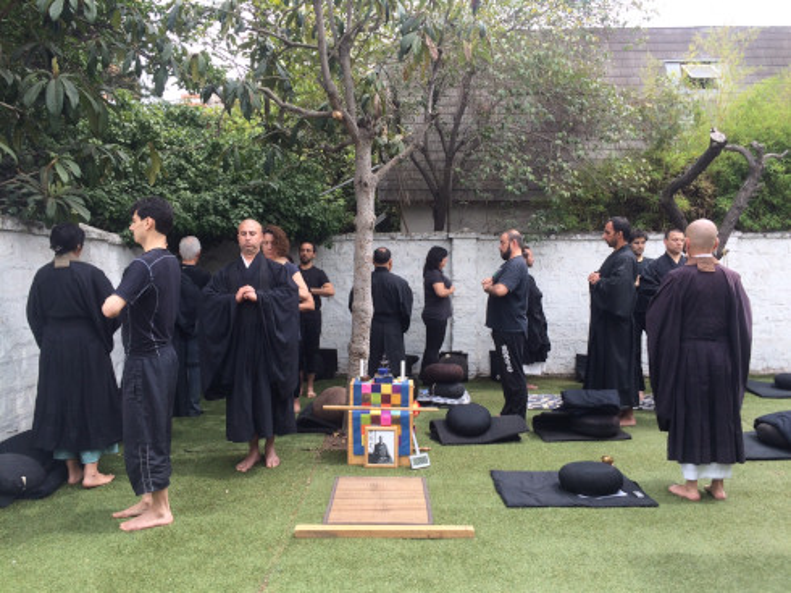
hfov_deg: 61.7
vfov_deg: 48.2
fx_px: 662
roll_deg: +1.1
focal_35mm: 29
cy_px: 296
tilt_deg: +0.2
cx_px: 396
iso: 32
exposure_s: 1/466
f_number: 2.2
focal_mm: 4.15
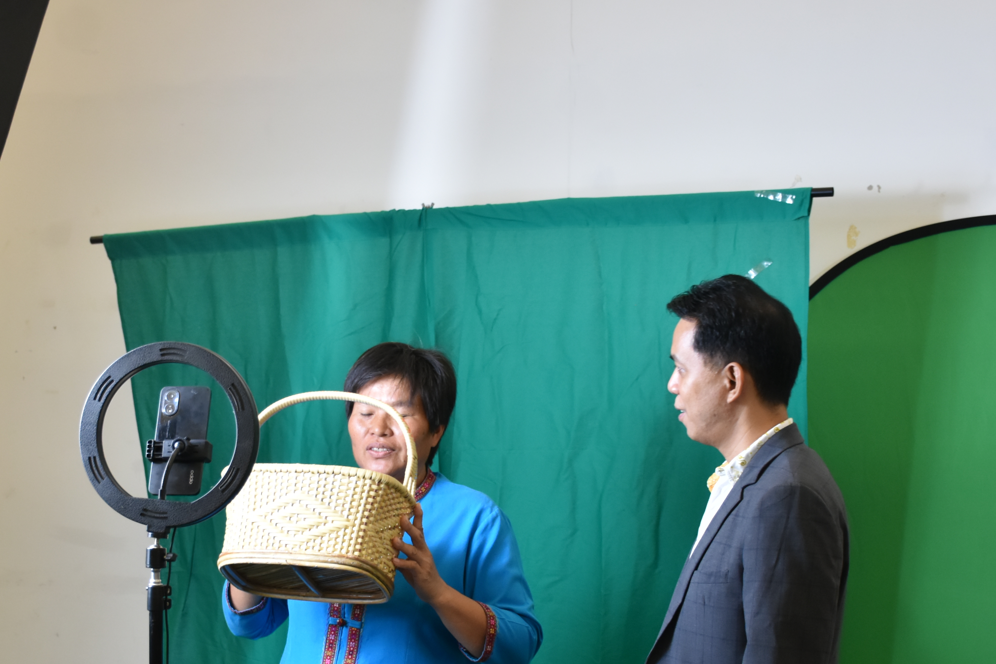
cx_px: 419
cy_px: 475
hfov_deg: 32.4
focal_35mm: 62
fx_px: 1709
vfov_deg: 21.8
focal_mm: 27
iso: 800
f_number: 4
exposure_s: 1/60
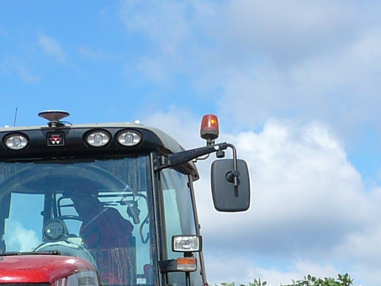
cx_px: 115
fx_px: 1277
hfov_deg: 16.9
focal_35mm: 116
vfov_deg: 12.2
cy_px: 415
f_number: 5
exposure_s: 1/500
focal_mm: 5.2
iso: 80
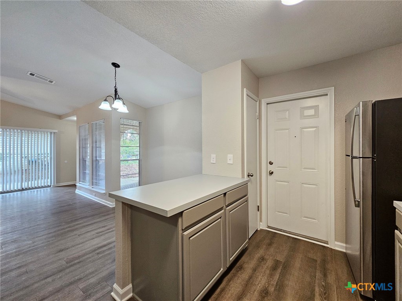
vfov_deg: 89.9
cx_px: 201
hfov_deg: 106.2
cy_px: 150
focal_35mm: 13
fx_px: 151
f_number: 2.2
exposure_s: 1/60
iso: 400
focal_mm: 2.2
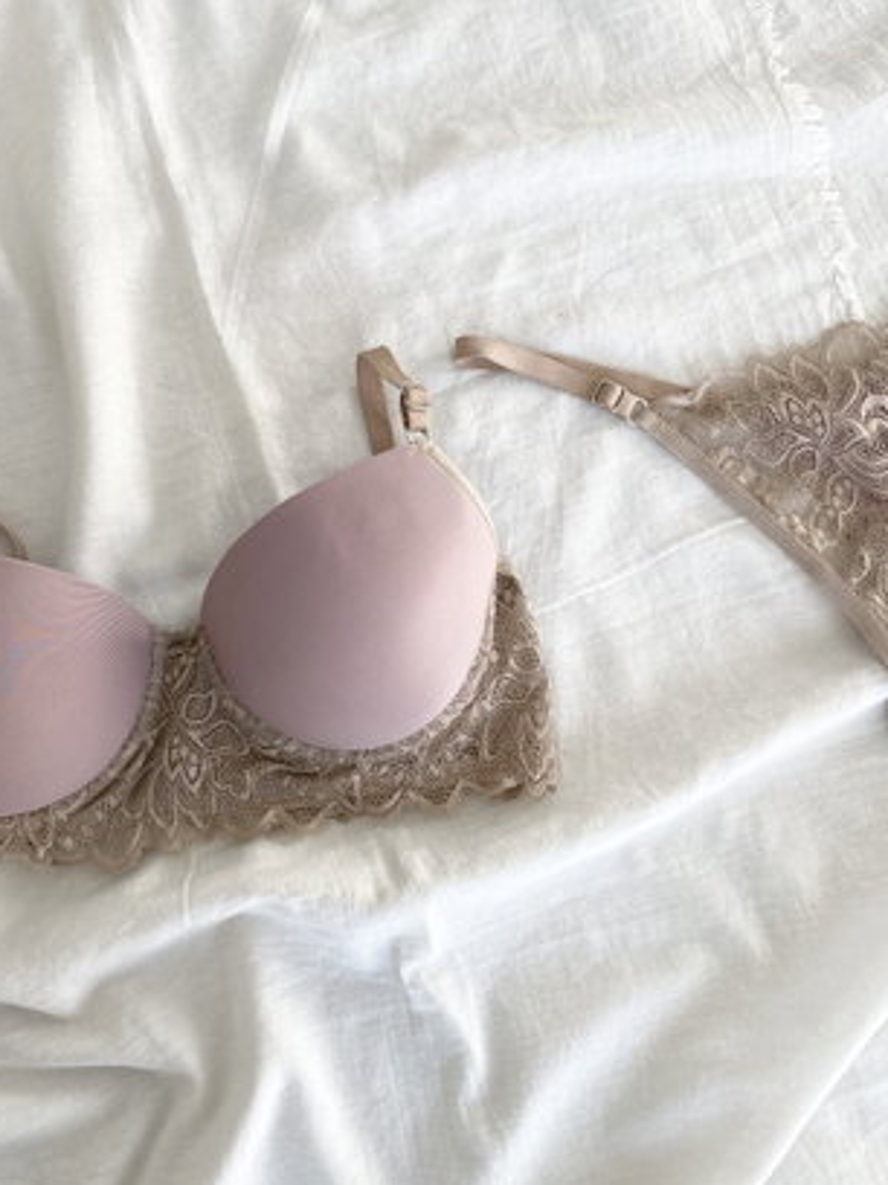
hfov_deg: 41.5
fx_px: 1163
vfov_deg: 53.8
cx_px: 331
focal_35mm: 34
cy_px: 510
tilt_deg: -81.5
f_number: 1.8
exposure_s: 1/173
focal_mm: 4.25
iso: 32
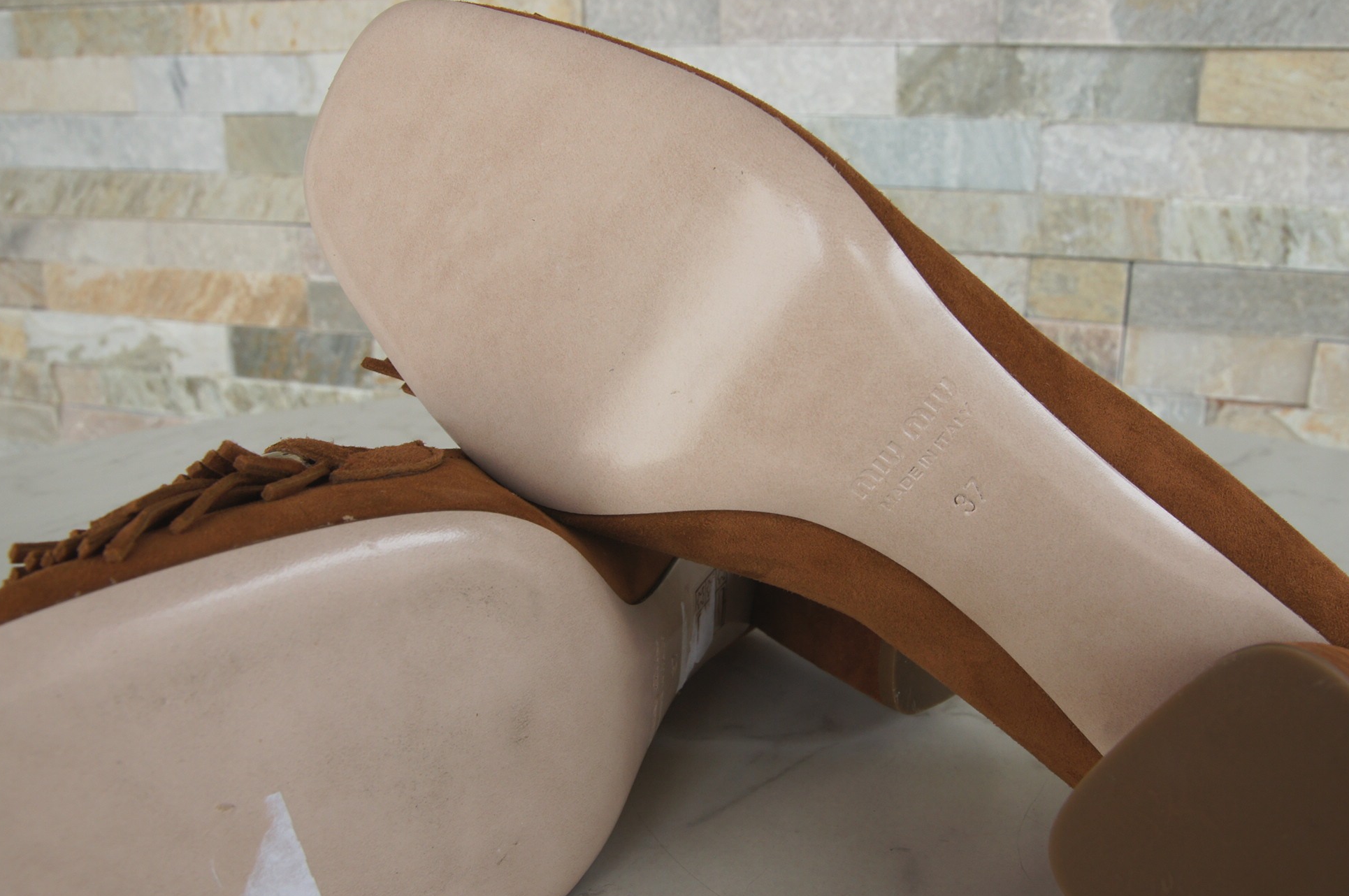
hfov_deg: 58.7
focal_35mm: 32
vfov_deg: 41.0
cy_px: 451
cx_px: 726
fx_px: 1198
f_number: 10
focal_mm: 18
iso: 200
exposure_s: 1/60
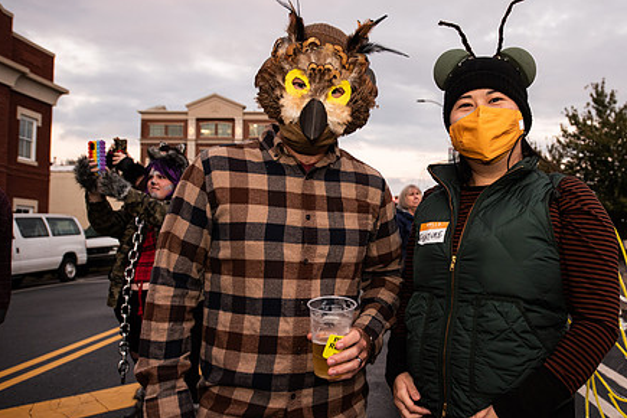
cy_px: 215
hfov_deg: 57.8
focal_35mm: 32
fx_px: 557
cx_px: 399
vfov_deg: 41.1
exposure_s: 1/100
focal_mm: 24
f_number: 4
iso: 800
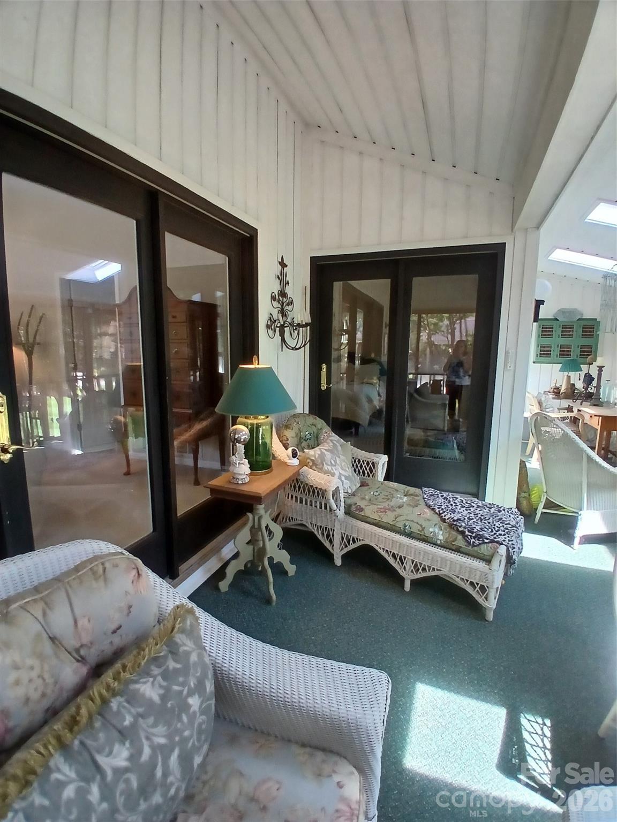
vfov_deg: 91.0
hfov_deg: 74.7
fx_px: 404
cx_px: 308
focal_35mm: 17
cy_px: 411
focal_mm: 1.4
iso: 100
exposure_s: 1/30
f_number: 2.2
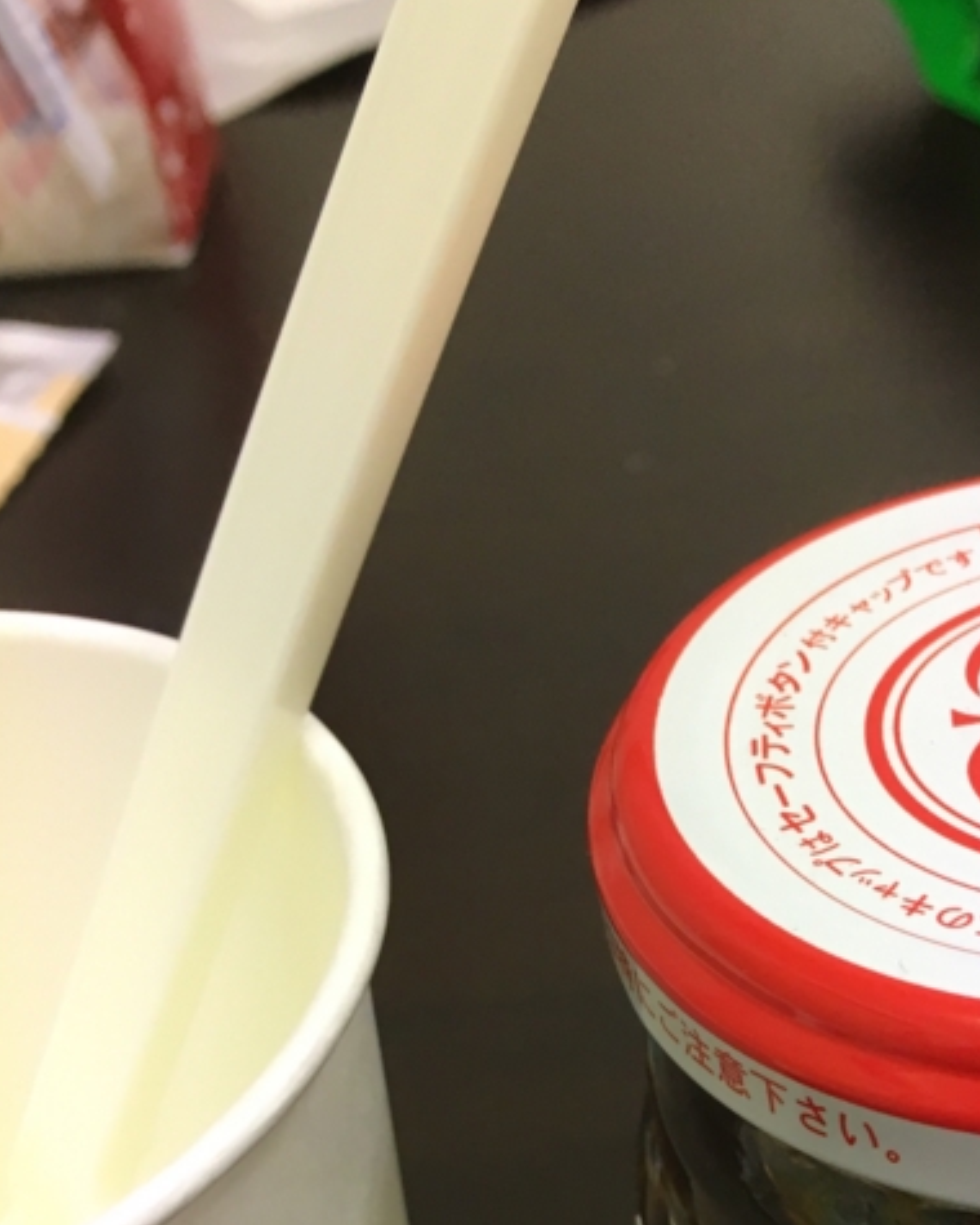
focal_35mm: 61
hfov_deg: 23.9
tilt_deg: -47.0
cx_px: 983
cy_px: 1313
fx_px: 2212
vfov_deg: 28.4
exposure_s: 1/30
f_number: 2.2
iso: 32
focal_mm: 4.15
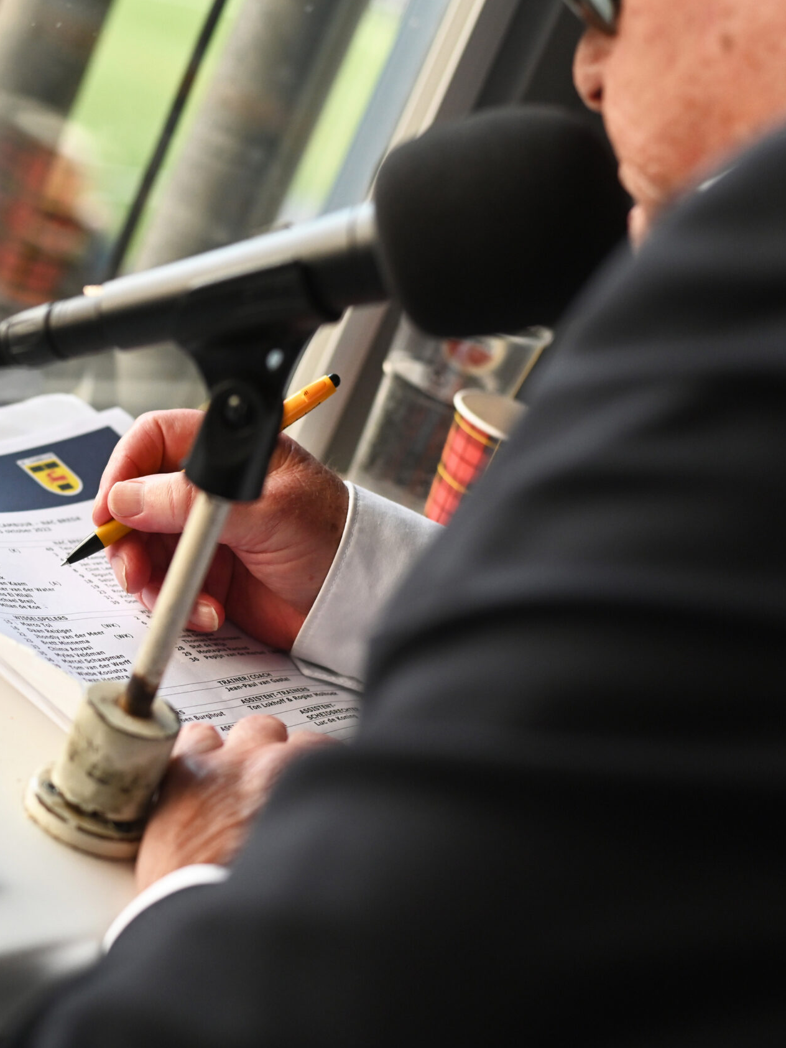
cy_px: 519
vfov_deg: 26.7
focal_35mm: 73
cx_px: 126
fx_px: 2210
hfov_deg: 19.9
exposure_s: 1/500
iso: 1600
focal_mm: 50
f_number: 2.8
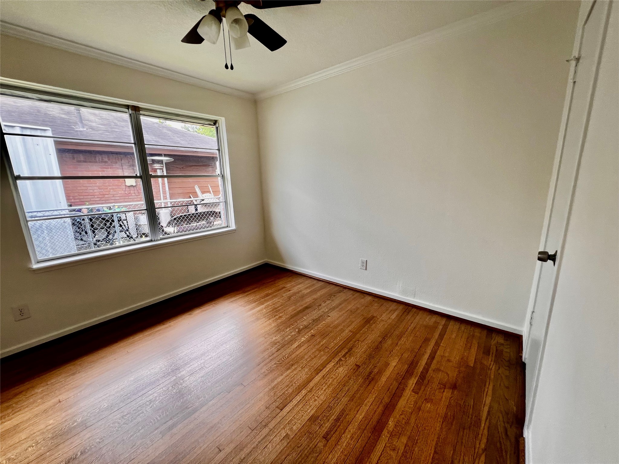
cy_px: 232
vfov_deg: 89.9
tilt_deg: -13.0
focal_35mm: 13
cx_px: 310
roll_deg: +2.0
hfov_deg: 106.2
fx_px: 232
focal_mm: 1.57
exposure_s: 1/99
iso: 40
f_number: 1.8
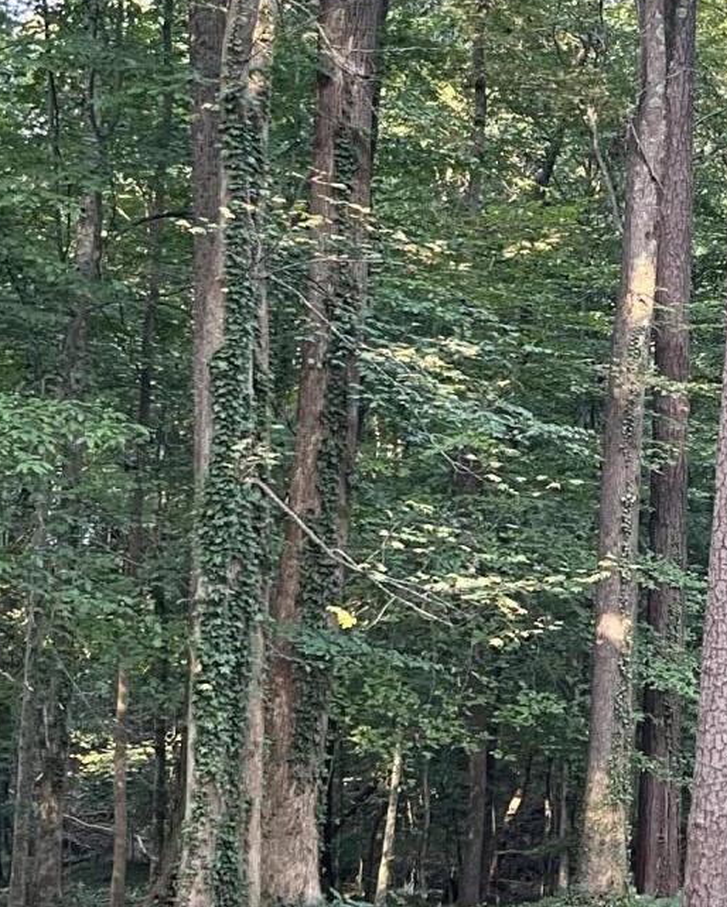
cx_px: 781
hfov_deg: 19.4
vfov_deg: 25.0
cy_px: 316
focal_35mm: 76
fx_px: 2043
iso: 125
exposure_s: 1/90
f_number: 1.6
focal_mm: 5.1
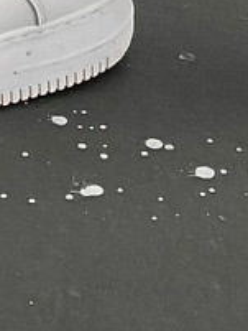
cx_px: -66
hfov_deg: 6.4
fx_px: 2204
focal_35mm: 231
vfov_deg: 6.8
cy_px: -957
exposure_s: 1/95
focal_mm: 3
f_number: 1.8
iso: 64
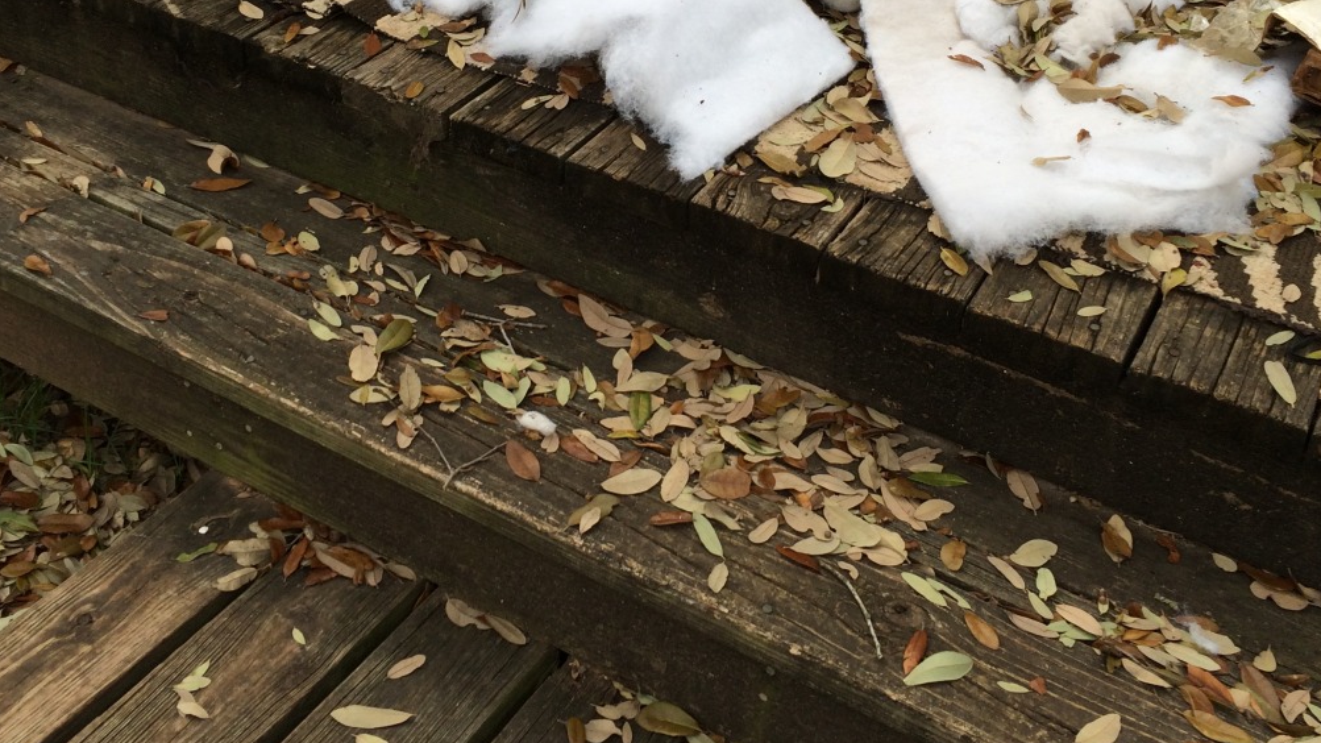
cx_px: 670
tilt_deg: -30.3
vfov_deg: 27.1
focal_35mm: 43
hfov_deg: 47.4
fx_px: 1506
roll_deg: -2.1
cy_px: 138
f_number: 2.2
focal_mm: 4.15
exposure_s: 1/357
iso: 32
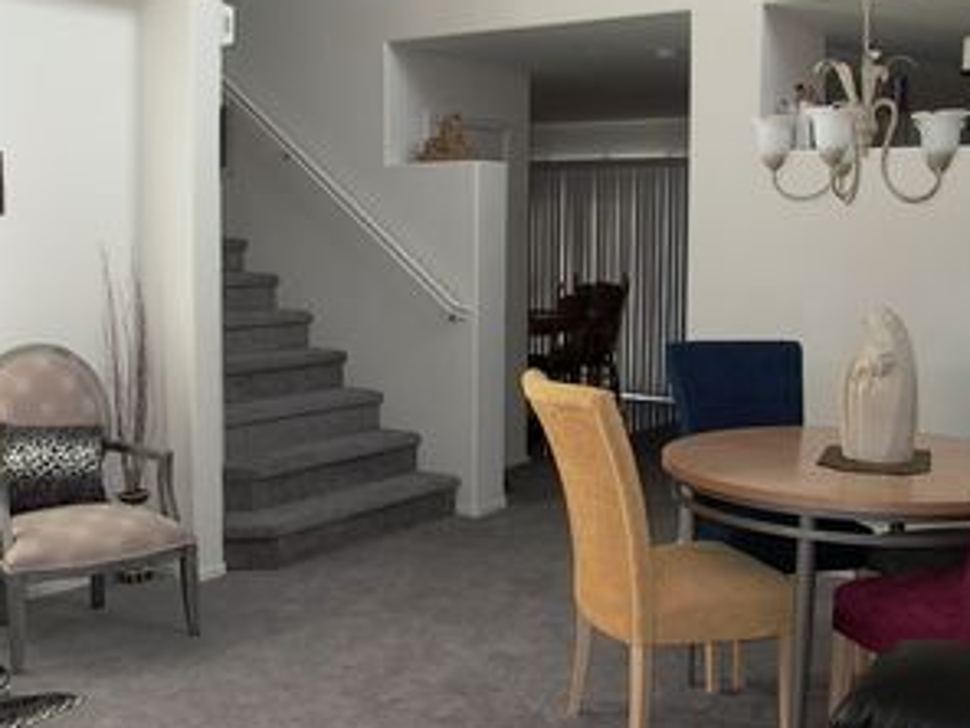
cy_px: 305
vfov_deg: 35.1
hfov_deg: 45.8
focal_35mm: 41
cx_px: 462
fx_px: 1149
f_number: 3.02
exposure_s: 1/130
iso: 100
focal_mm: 7.13
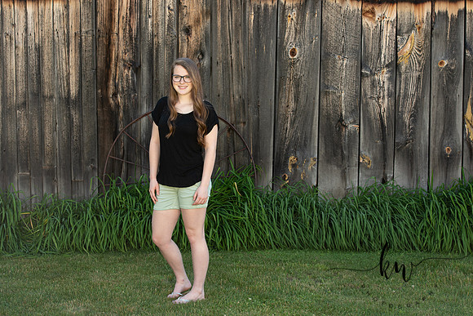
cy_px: 158
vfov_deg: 17.8
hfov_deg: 26.5
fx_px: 1006
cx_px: 236
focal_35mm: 77
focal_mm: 75
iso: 400
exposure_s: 1/200
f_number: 5.6
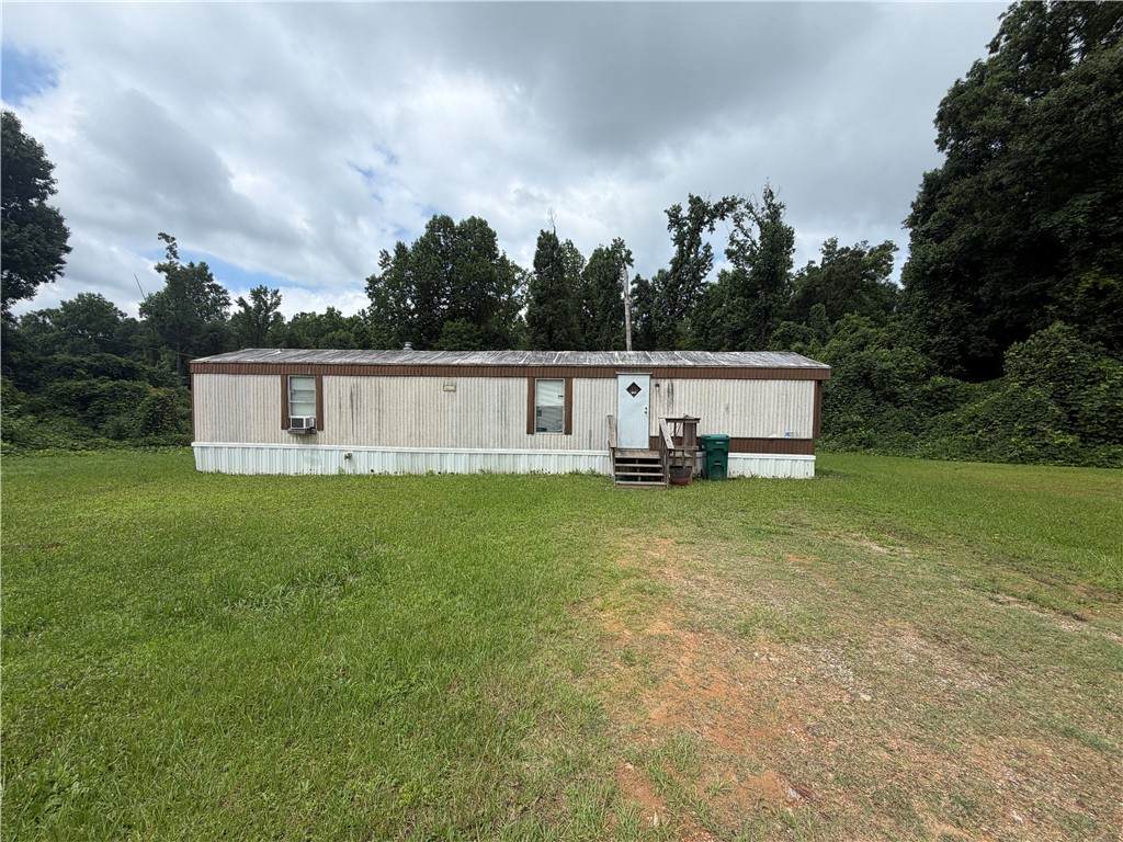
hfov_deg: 102.1
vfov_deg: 85.7
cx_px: 562
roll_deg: -1.2
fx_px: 454
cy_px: 421
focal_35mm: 14
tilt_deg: -2.5
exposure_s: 1/970
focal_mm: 2.22
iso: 20
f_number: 2.2
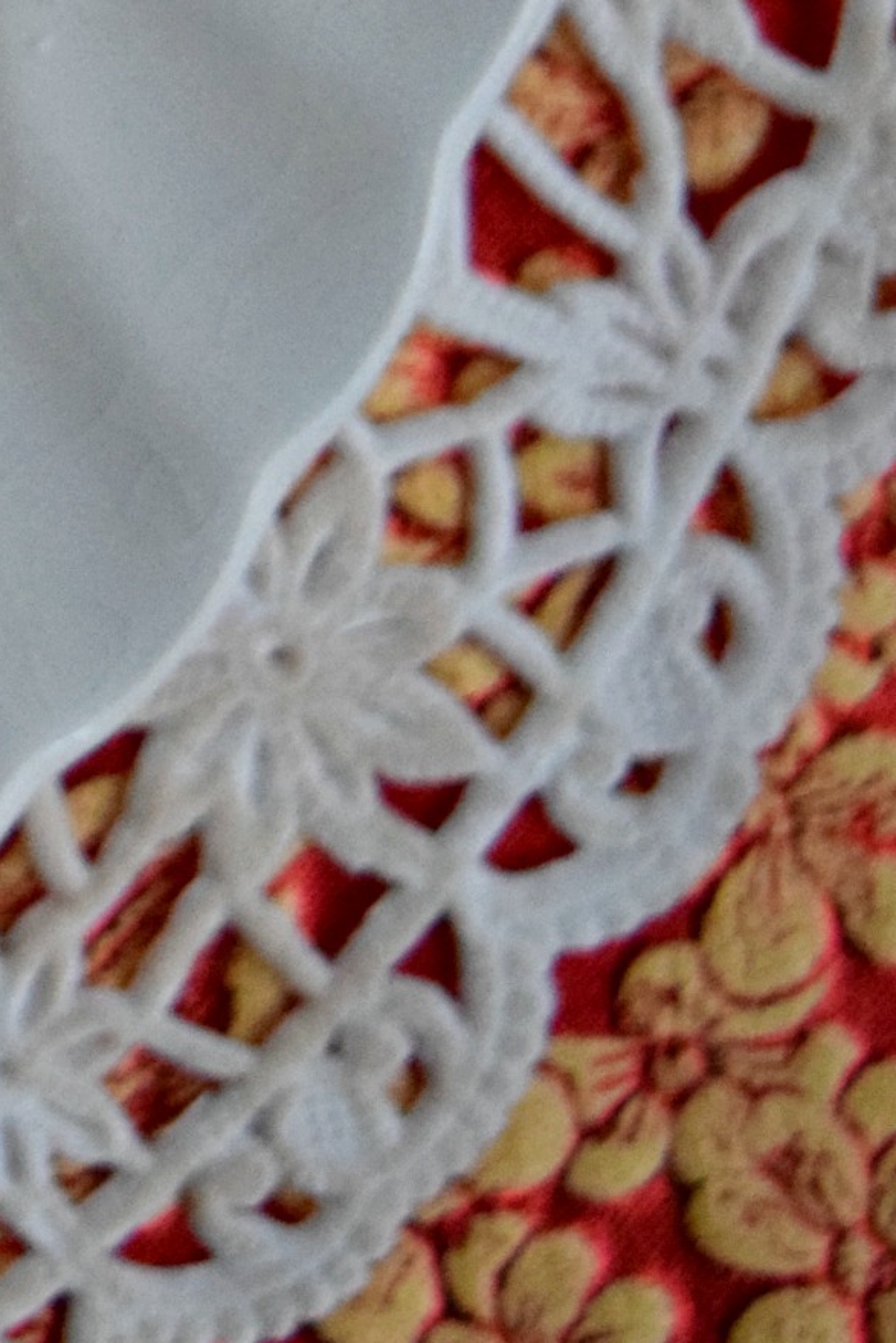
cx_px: -725
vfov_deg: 10.1
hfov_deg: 6.8
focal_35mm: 198
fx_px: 7384
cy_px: -569
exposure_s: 1/200
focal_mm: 35
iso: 3200
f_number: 4.5
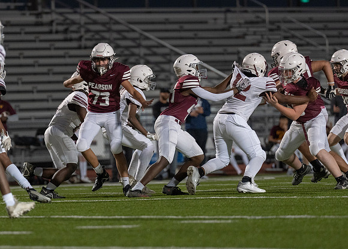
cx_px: 123
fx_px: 3606
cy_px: 98
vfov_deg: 3.9
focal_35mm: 365
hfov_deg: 5.5
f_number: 2.8
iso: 1250
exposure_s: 1/1000
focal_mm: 200
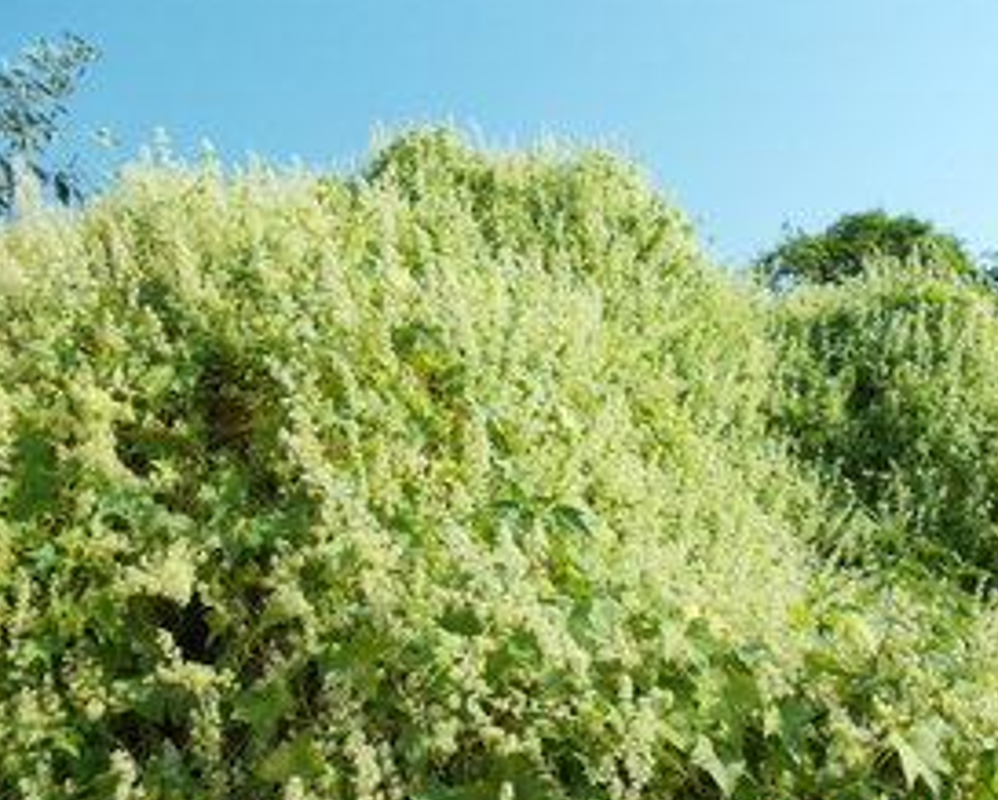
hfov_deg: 51.4
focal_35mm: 35
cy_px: 455
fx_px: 1035
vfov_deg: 42.2
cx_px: 541
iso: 80
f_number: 5.4
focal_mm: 4
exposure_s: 1/250
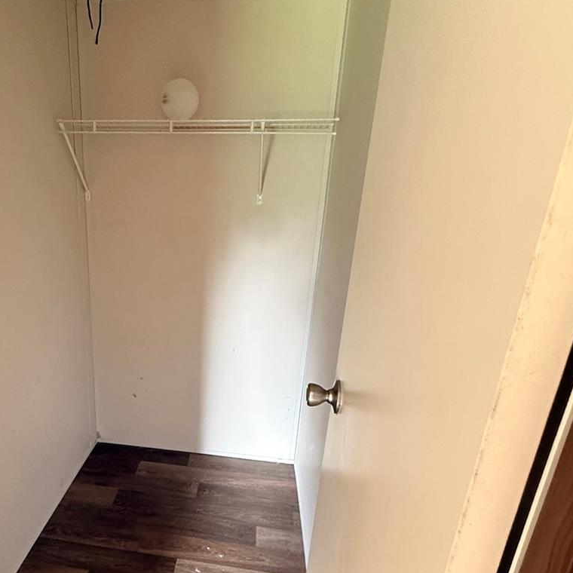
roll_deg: -1.0
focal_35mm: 25
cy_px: 345
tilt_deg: -19.8
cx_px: 167
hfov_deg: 60.6
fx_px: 468
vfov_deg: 62.3
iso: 800
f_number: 2.2
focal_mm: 2.22
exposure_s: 1/60
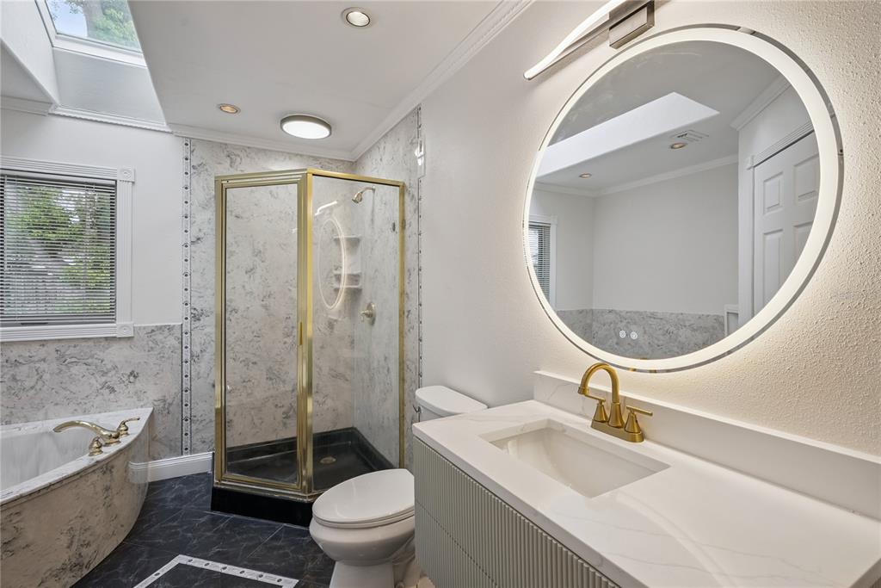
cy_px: 294
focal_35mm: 16
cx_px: 440
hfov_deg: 96.7
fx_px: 392
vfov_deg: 73.8
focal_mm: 16
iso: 400
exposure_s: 1/50
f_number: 9
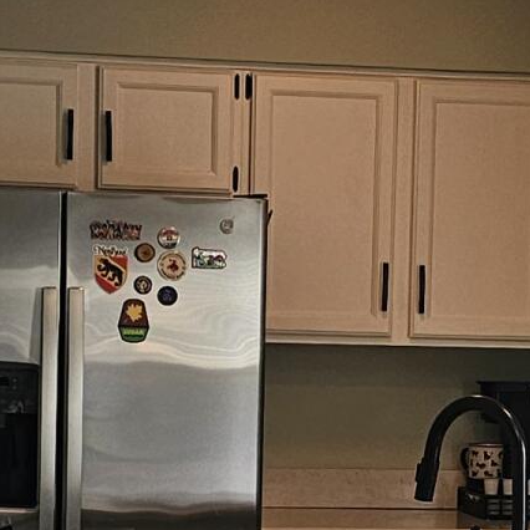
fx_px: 2477
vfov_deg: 12.1
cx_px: 391
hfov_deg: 12.2
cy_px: 480
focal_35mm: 143
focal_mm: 6.3
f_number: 1.7
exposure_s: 1/120
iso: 50
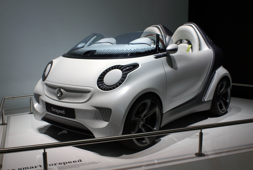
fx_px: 274
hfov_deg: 49.5
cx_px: 126
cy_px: 85
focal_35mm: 39
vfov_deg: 34.3
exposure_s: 1/125
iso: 100
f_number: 8
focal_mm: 26
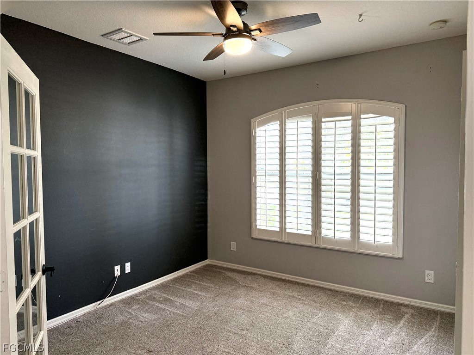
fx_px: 329
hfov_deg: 71.6
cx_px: 237
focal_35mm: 24
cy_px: 178
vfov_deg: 56.8
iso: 200
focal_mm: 6.76
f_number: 1.8
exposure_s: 1/150
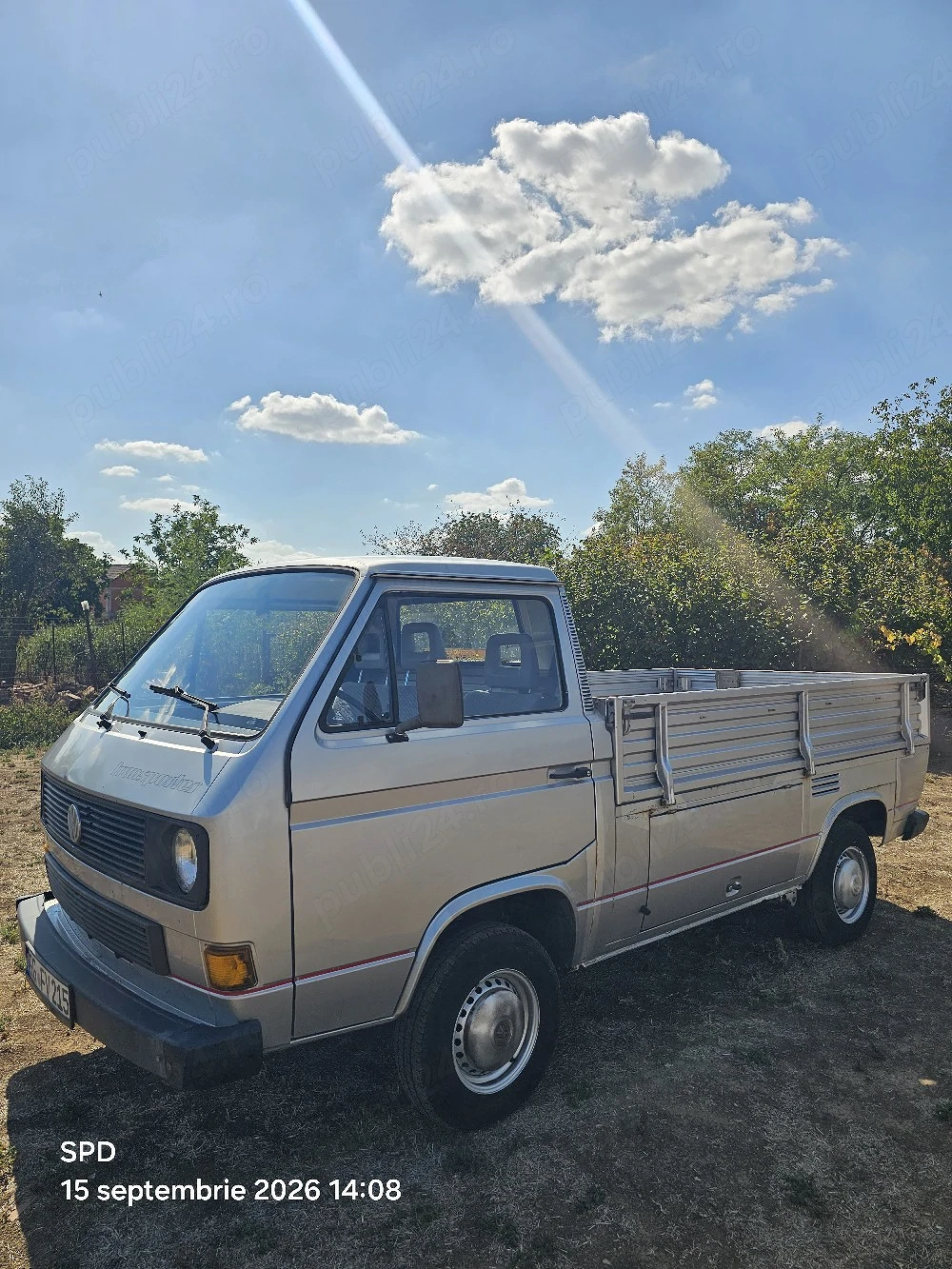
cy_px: 634
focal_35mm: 23
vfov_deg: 73.9
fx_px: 843
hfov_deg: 58.9
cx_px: 476
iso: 10
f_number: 1.7
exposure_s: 1/1111
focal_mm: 6.3
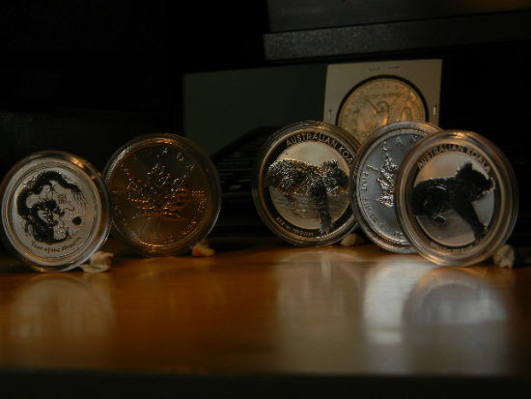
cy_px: 200
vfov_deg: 17.8
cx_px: 266
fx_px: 1274
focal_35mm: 83
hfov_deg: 23.5
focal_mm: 15.1
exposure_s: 1/237
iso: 80
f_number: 4.5
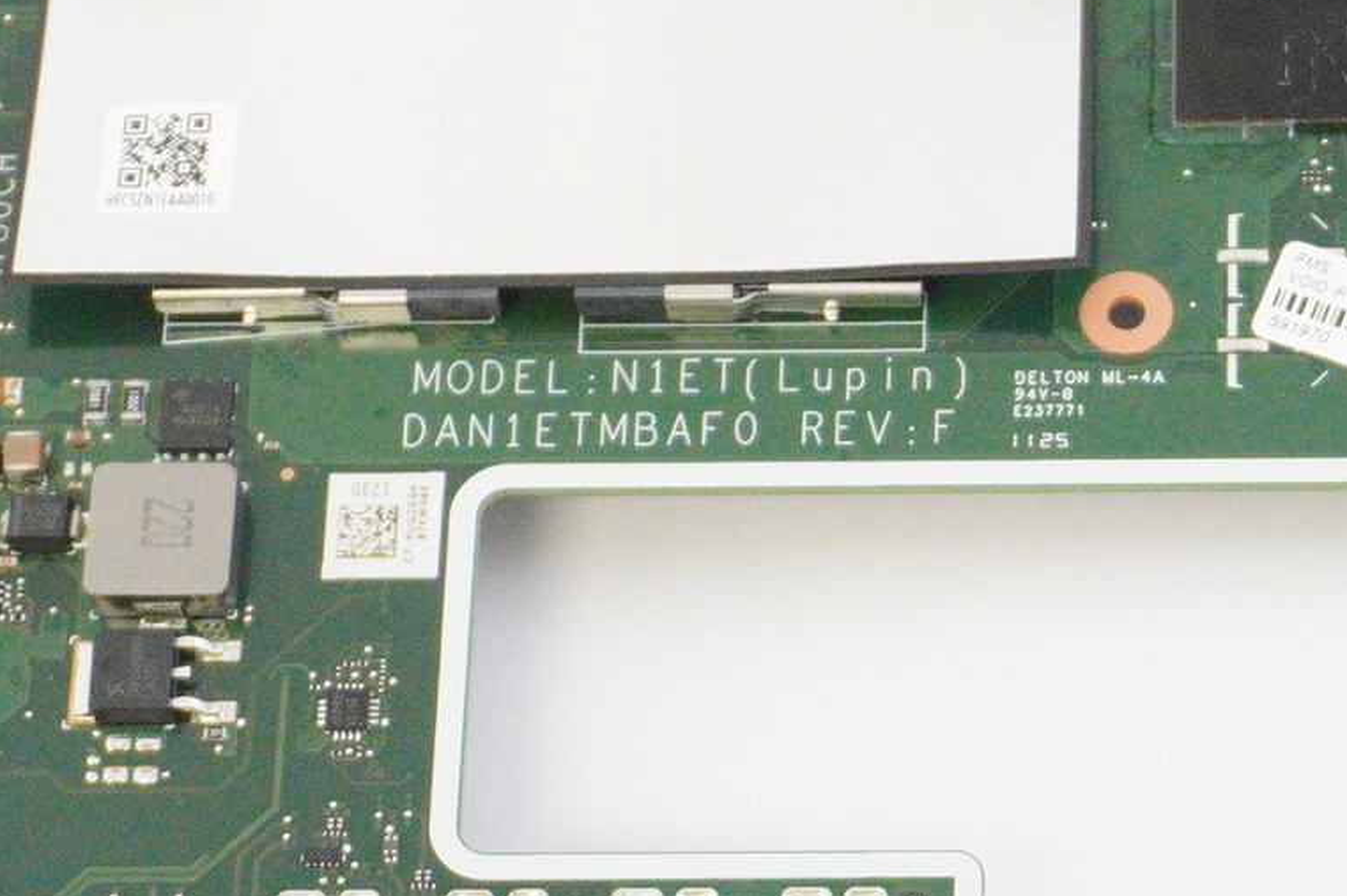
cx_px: 1274
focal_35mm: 163
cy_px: 310
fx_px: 6080
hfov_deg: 12.5
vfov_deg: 8.4
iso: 5000
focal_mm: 33
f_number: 5.6
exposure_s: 1/200
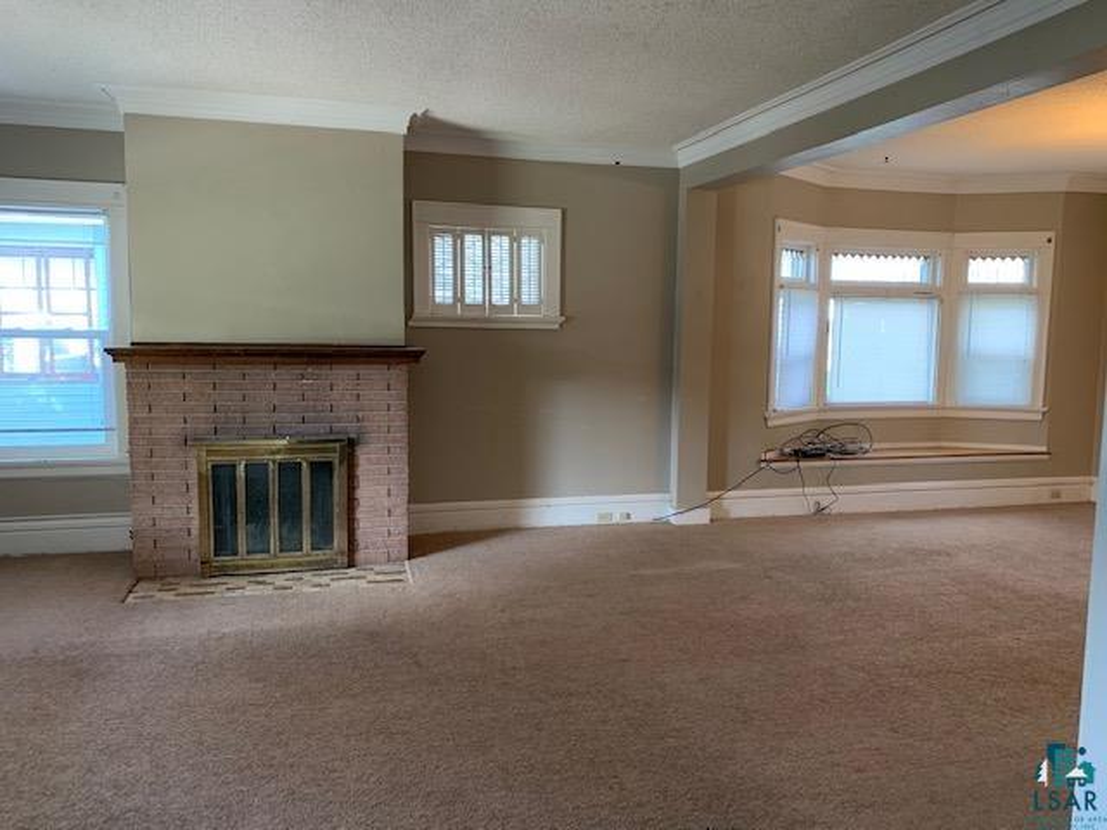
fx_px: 831
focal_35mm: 26
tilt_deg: -6.3
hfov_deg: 67.3
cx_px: 554
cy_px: 415
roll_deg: +0.0
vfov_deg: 53.1
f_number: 1.8
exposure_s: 1/60
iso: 160
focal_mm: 4.25
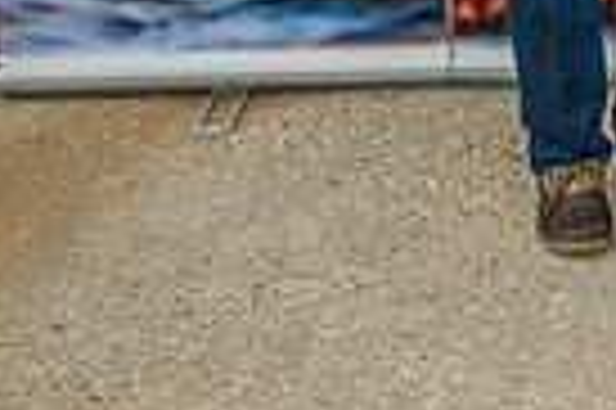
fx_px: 1948
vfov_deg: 10.9
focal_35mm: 114
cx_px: 1084
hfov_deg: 15.6
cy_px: -428
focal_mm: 27
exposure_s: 1/200
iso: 160
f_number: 6.3
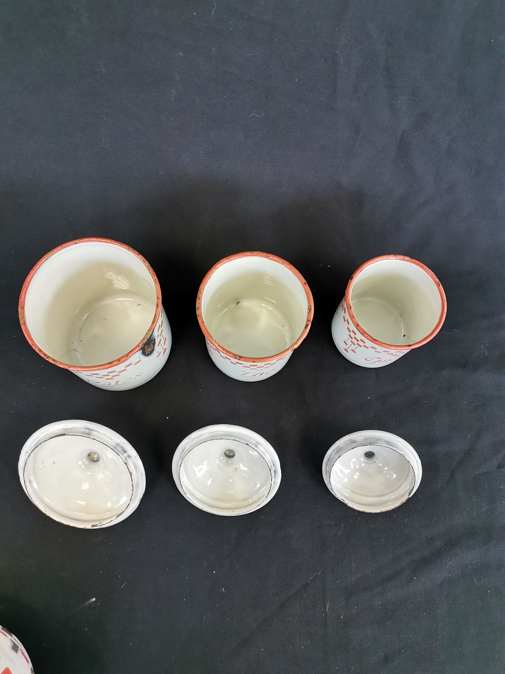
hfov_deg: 51.4
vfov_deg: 65.3
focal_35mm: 27
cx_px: 252
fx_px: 525
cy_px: 337
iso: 250
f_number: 1.8
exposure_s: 1/100
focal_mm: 5.58
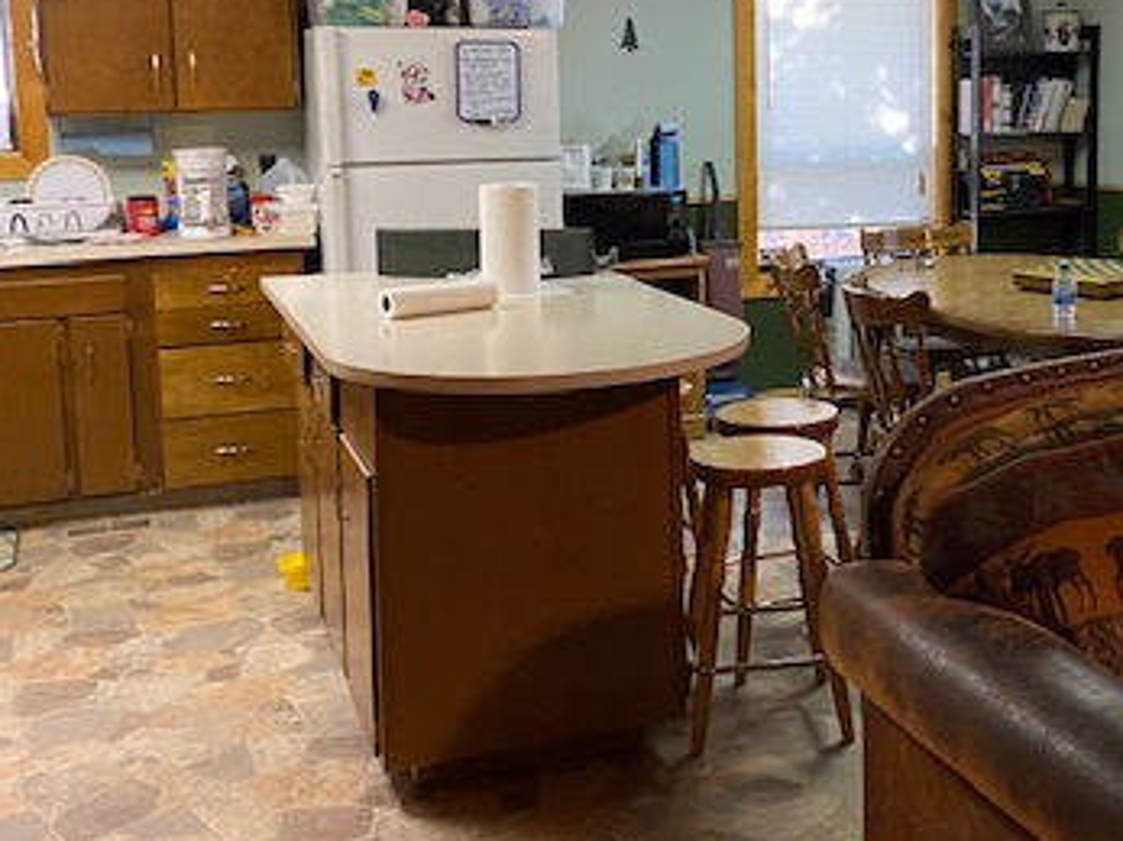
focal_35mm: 48
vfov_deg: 30.0
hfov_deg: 38.6
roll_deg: +0.2
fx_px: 1557
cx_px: 845
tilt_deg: -7.1
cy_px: 262
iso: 400
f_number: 1.8
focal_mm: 4.25
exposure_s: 1/45
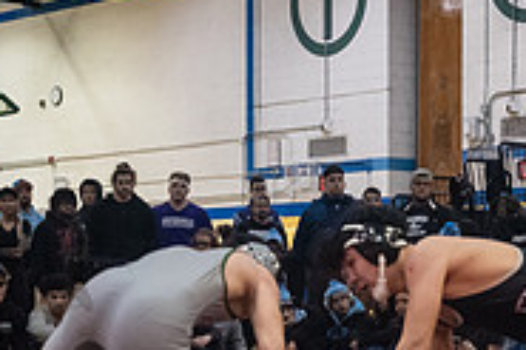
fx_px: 1810
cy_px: 394
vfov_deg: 10.9
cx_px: 380
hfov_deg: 16.5
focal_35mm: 124
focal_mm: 35
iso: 8000
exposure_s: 1/400
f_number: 4
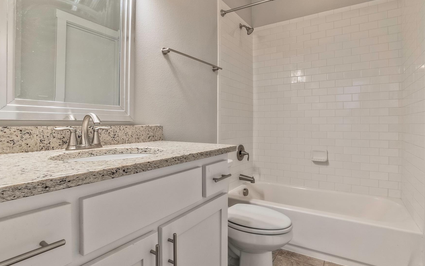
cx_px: 222
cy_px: 122
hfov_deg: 91.0
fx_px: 208
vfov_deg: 64.9
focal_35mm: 18
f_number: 11
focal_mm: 10
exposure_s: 1/25
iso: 200
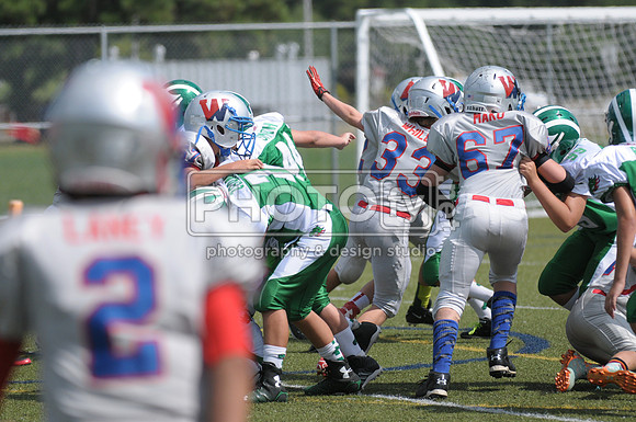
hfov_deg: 6.9
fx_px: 5293
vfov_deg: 4.6
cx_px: 318
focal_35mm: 300
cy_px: 211
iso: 500
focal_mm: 200
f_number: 4
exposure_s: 1/5000
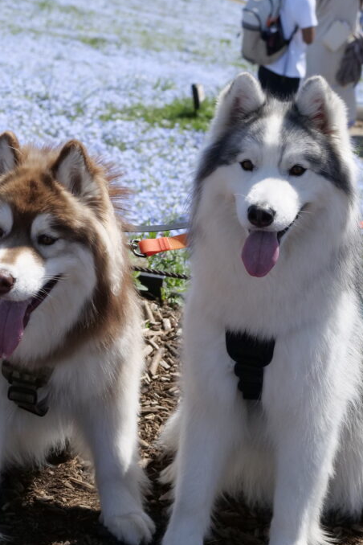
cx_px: 128
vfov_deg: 15.1
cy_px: 162
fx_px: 2042
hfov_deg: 10.2
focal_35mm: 135
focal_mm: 43
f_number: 5.6
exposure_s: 1/8000
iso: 1600
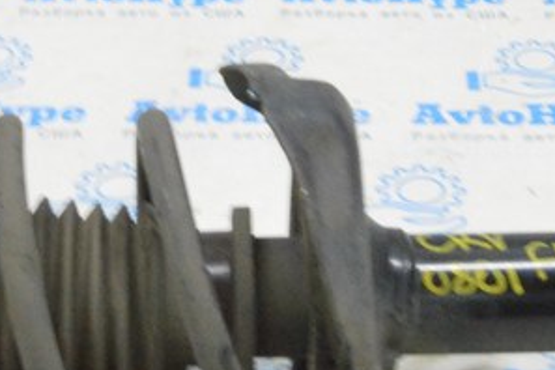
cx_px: 213
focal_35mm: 124
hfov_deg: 16.5
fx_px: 1912
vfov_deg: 11.0
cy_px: 119
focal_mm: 24
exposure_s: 1/15
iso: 6400
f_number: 20
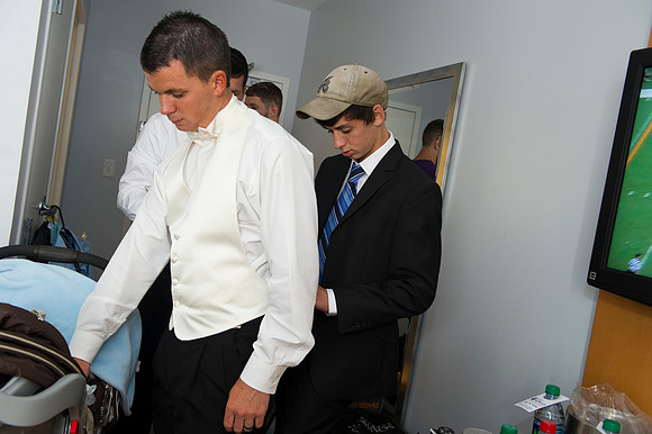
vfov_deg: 38.8
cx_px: 326
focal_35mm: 34
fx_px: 615
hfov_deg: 55.8
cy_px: 217
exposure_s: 1/50
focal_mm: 34
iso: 640
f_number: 5.6
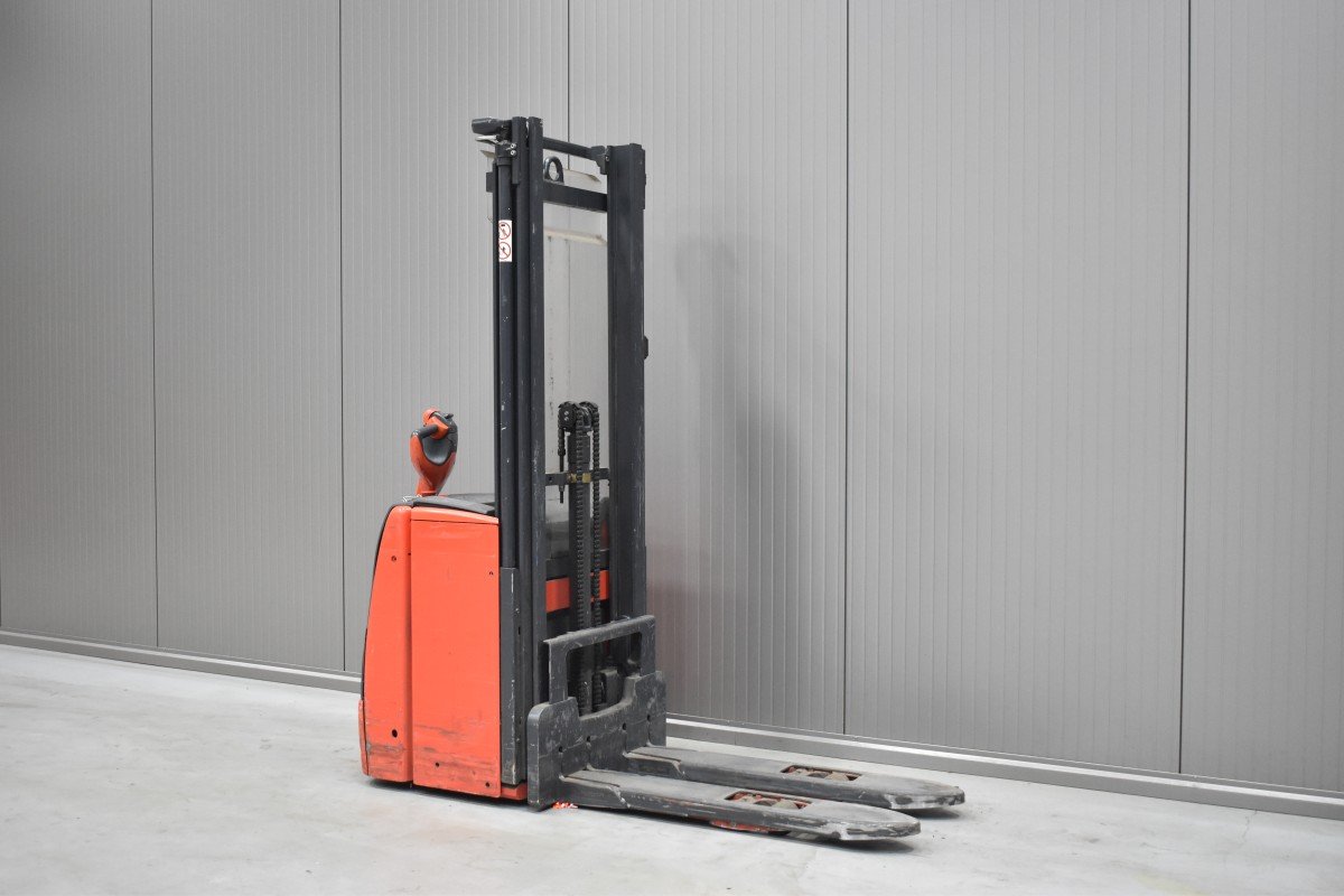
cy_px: 448
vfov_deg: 33.0
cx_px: 672
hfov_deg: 47.9
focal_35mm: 40
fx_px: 1512
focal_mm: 27
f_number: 4
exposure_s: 1/60
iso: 2000
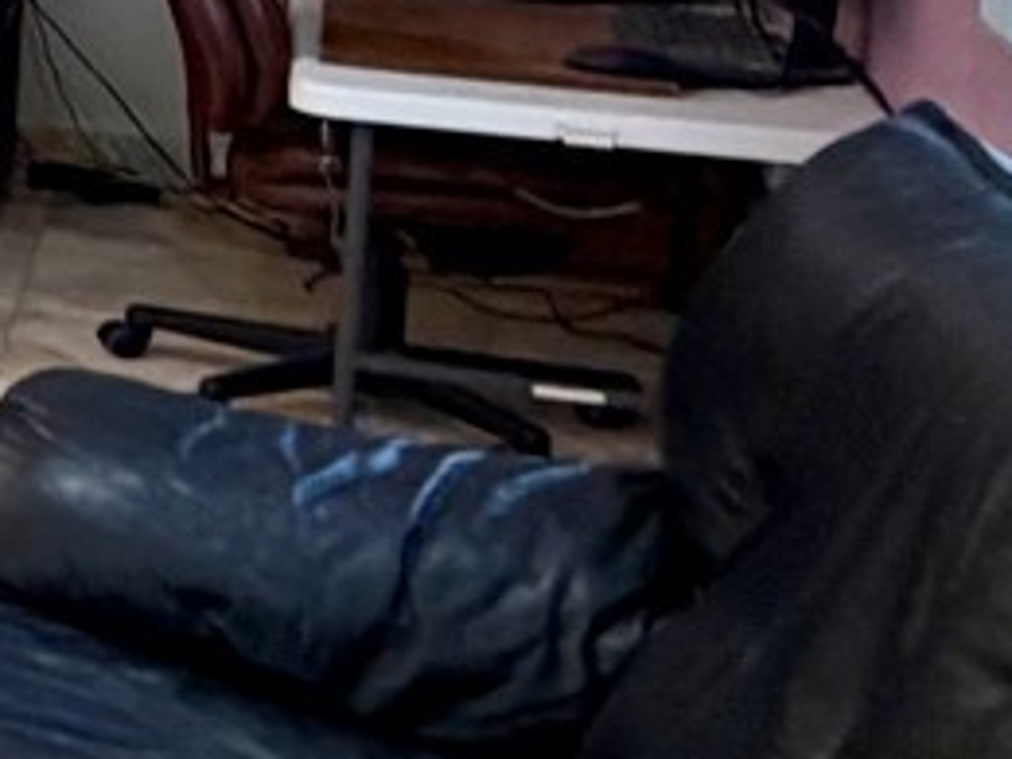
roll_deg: +2.2
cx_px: -1713
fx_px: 2514
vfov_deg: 16.4
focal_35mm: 86
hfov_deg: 13.0
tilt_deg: -5.8
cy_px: -179
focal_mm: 2.22
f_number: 2.2
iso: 160
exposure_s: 1/60
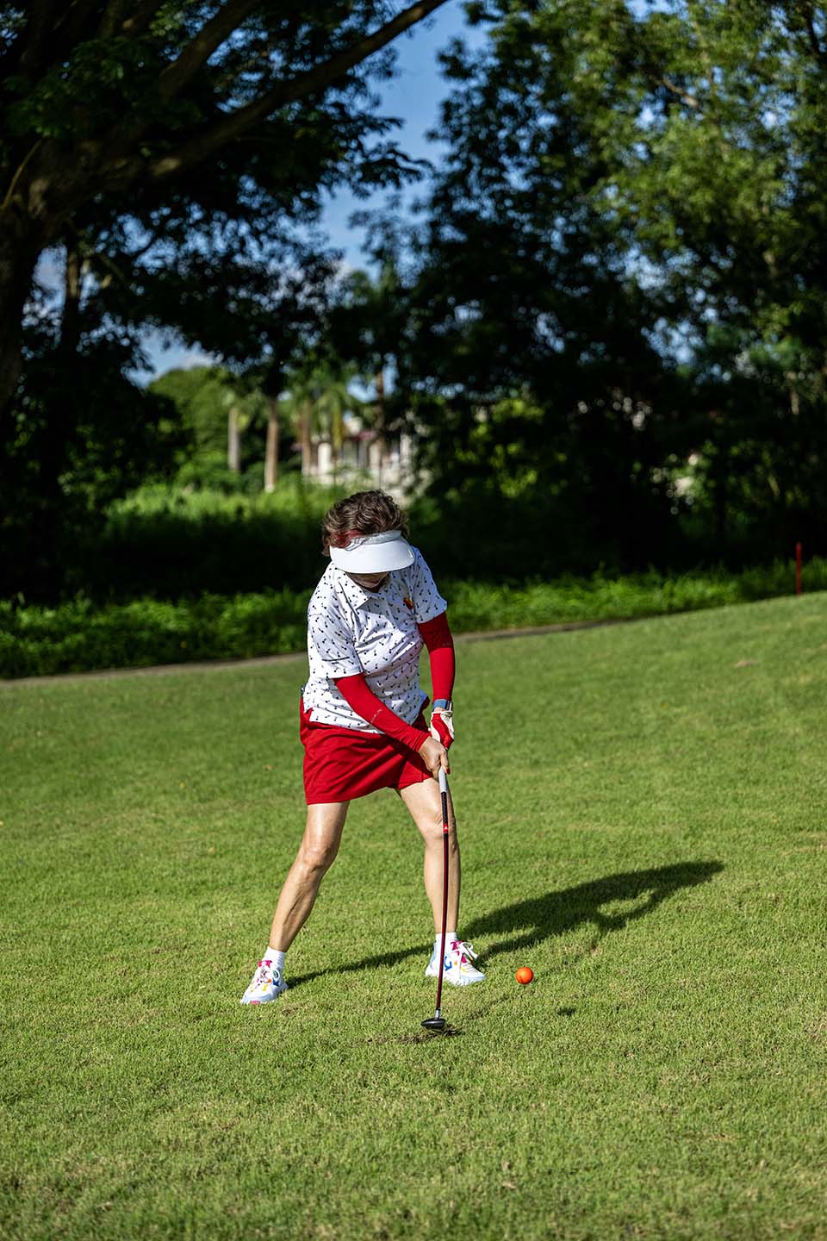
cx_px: 414
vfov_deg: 28.8
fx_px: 2412
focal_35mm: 70
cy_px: 620
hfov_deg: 19.5
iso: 500
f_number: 2.8
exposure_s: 1/8000
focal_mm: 70
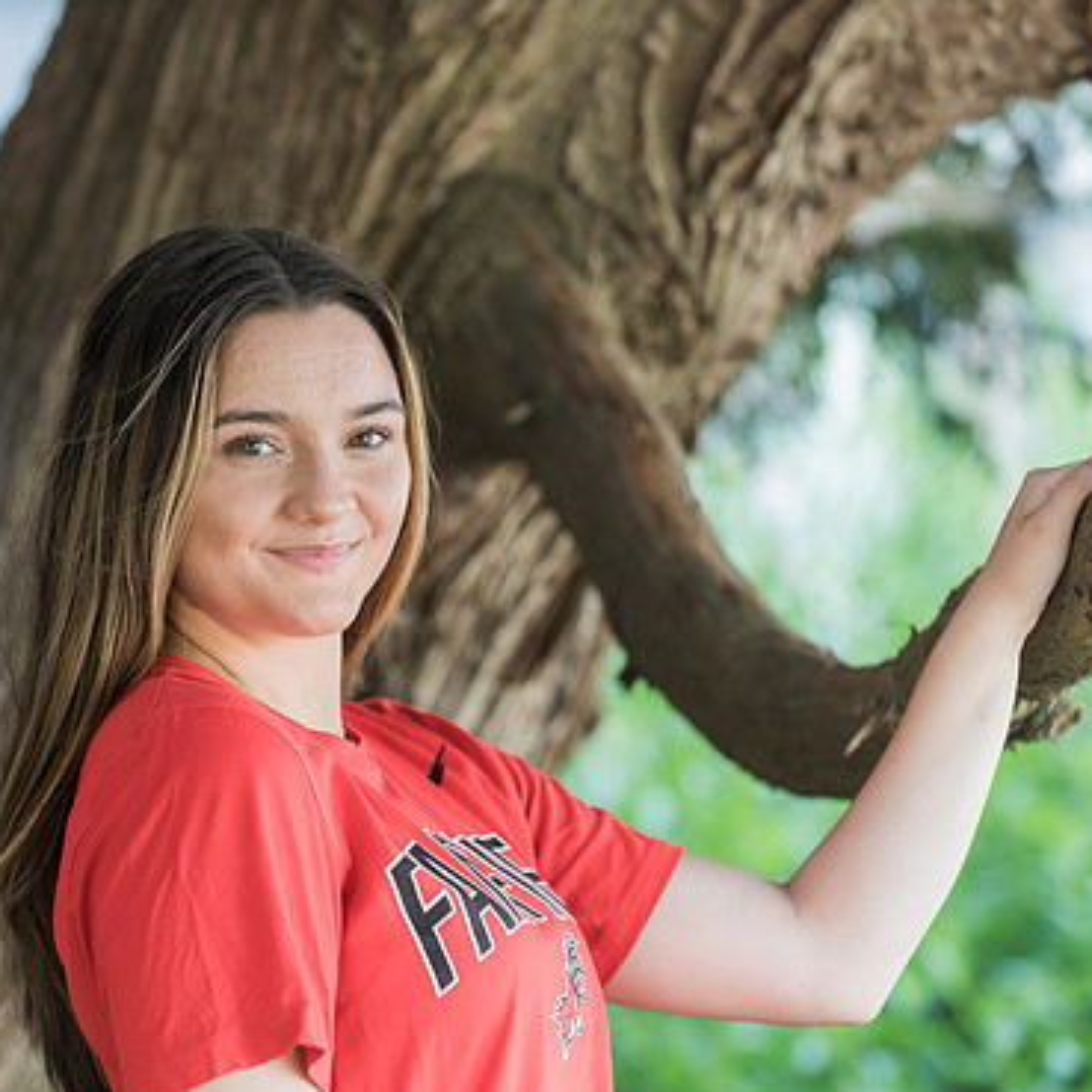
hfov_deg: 10.5
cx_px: 465
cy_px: 567
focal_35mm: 167
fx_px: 5960
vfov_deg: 10.5
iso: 500
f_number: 3.5
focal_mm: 125
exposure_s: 1/60
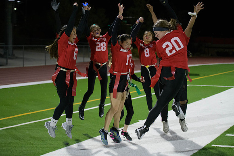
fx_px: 455
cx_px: 117
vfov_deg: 19.5
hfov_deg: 28.8
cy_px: 78
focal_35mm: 70
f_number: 2.8
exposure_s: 1/640
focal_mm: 70
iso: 5000
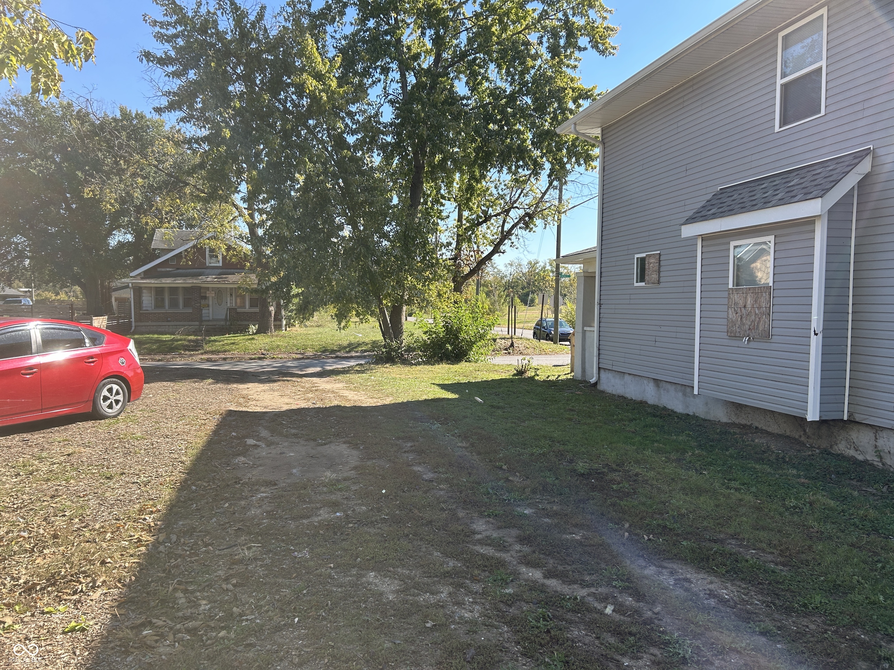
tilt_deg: -2.6
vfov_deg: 53.1
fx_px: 671
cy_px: 335
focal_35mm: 26
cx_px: 447
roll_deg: -0.1
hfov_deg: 67.3
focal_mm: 5.7
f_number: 1.5
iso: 50
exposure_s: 1/1183
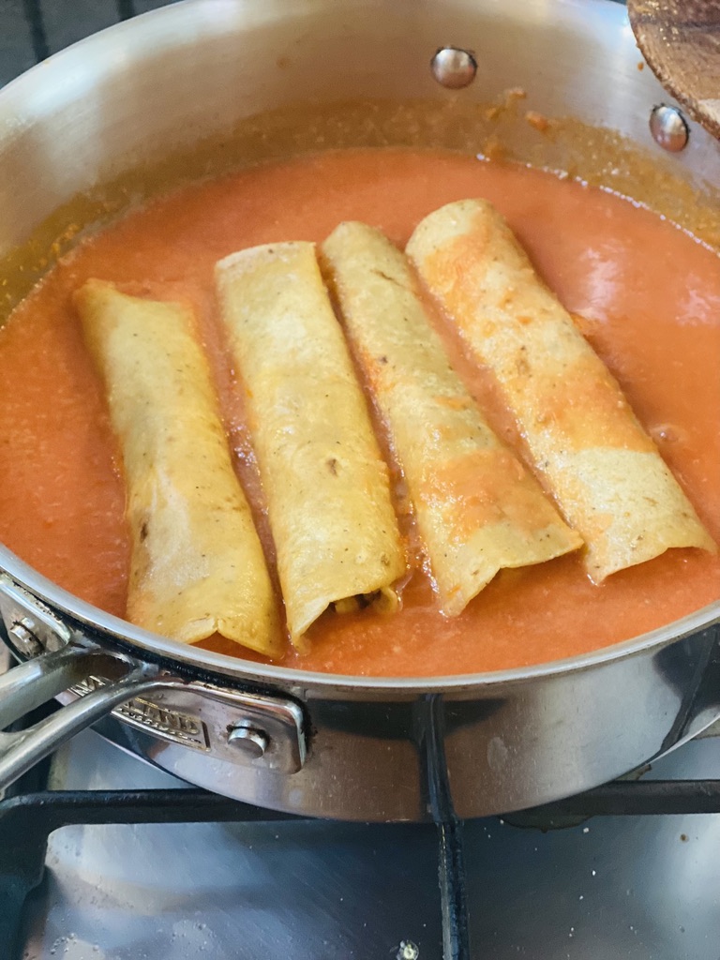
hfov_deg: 28.0
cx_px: 360
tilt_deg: -48.6
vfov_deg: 36.8
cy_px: 480
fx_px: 1442
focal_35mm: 52
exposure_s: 1/30
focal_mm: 6
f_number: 2
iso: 400
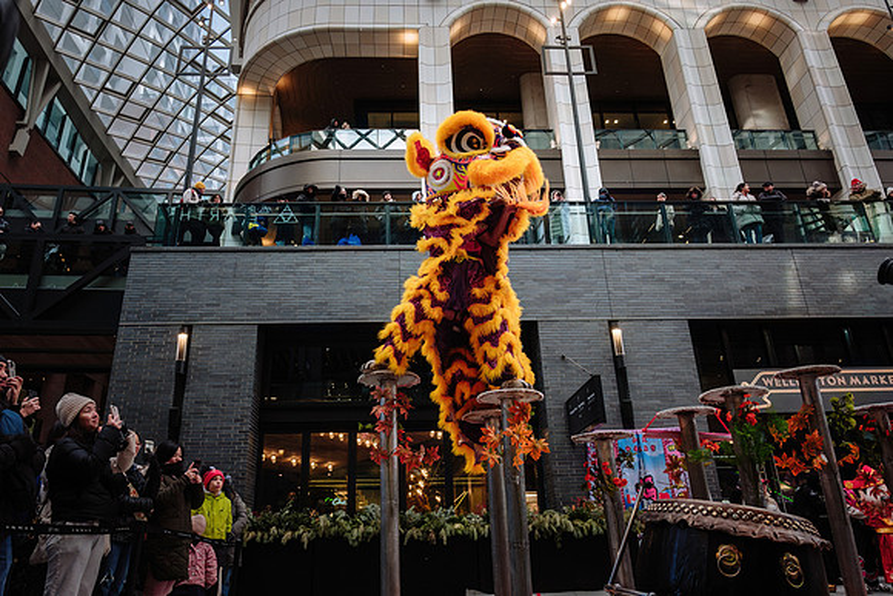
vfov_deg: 51.1
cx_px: 435
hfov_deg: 71.2
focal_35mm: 25
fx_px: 623
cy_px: 298
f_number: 2.8
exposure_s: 1/250
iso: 160
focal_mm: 16
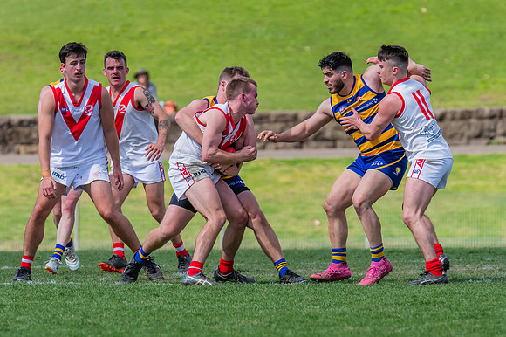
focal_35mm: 670
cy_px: 183
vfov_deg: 2.0
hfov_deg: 3.1
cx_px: 146
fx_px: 9411
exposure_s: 1/1600
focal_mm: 420
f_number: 7.1
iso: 800
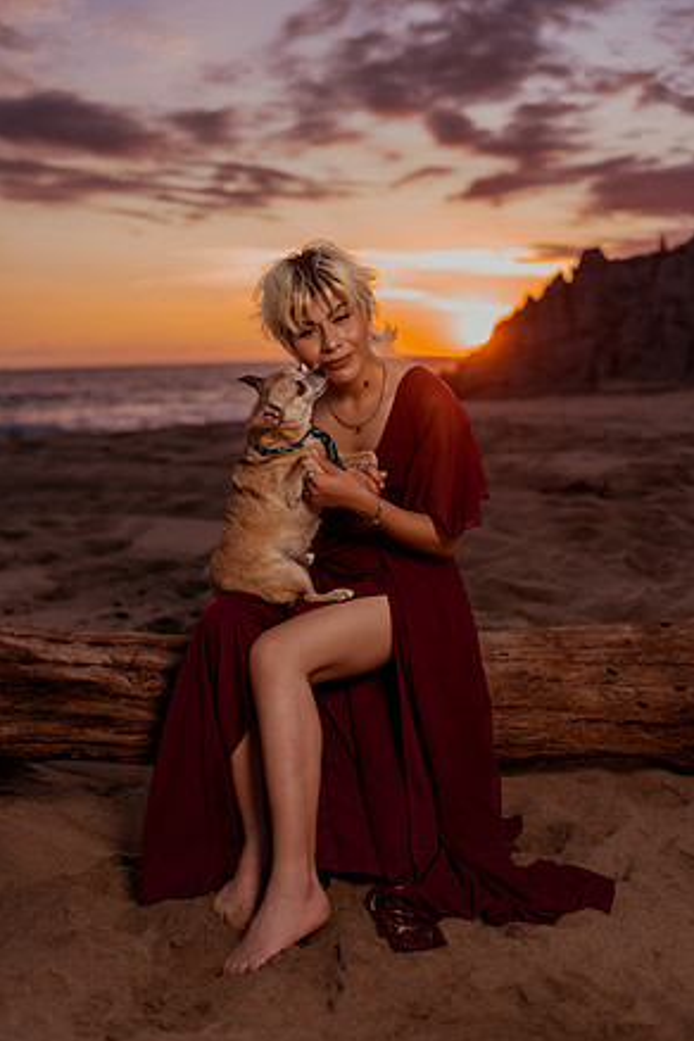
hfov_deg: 36.9
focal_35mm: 36
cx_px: 352
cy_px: 532
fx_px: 1041
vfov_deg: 53.1
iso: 50
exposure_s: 1/500
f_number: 1.8
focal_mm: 35
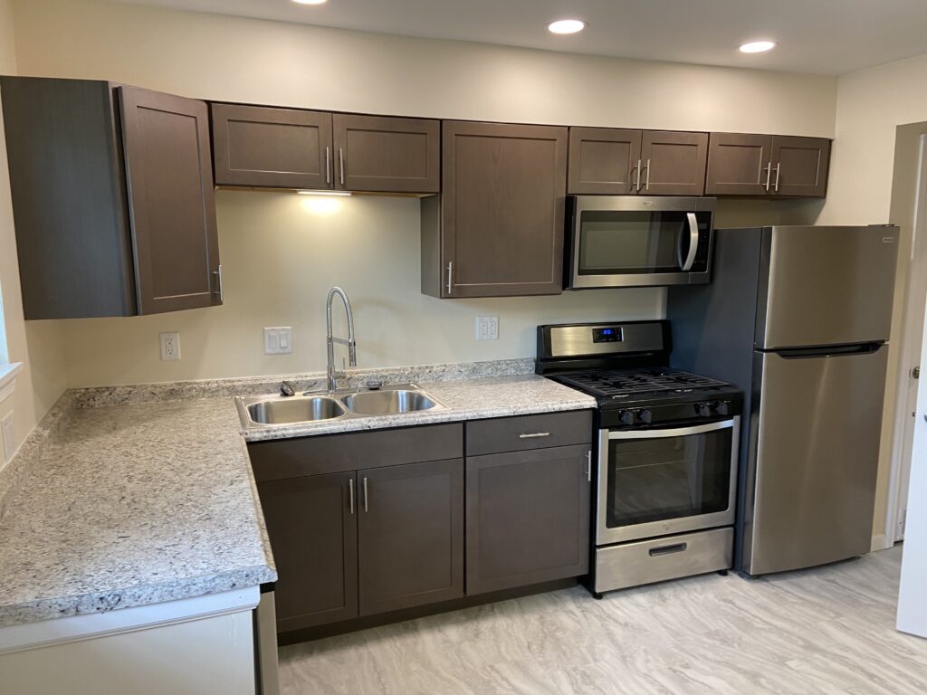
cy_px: 348
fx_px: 696
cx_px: 464
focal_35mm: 26
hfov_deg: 67.3
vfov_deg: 53.1
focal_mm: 4.25
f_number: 1.8
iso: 80
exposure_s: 1/60
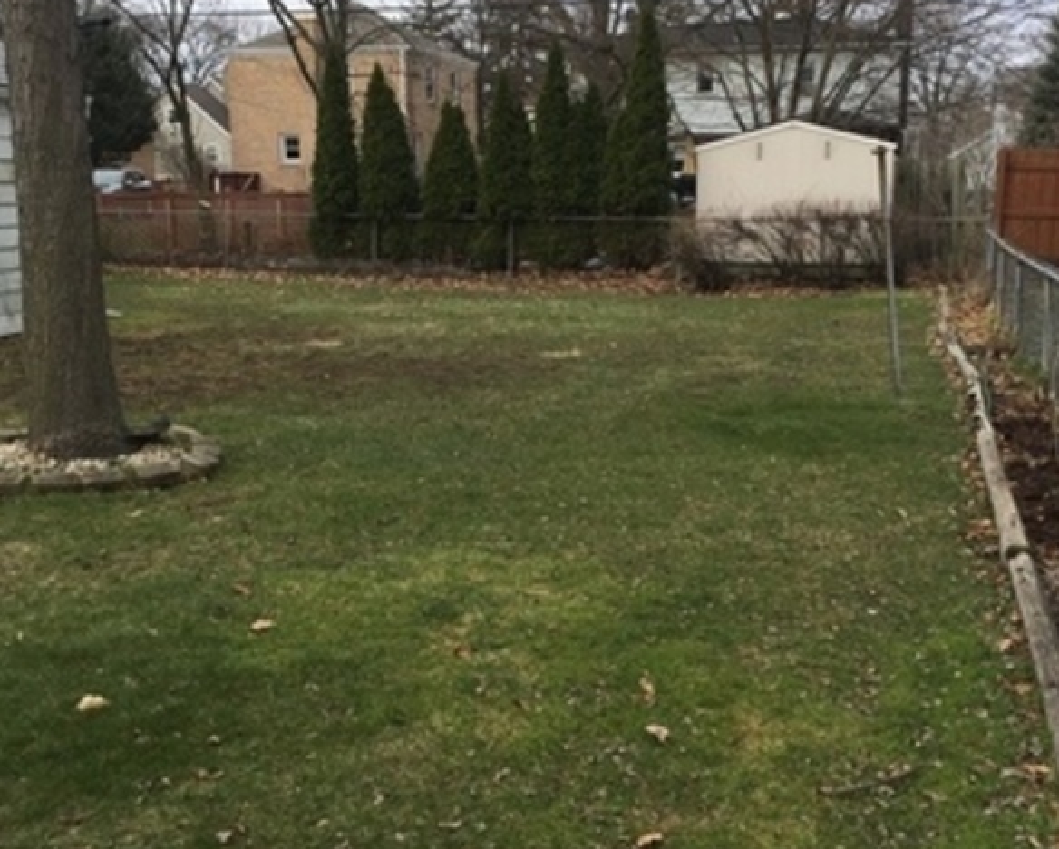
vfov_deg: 47.2
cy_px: 419
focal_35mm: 31
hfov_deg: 57.1
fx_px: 972
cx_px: 515
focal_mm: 4.15
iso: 32
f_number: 2.2
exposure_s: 1/1130
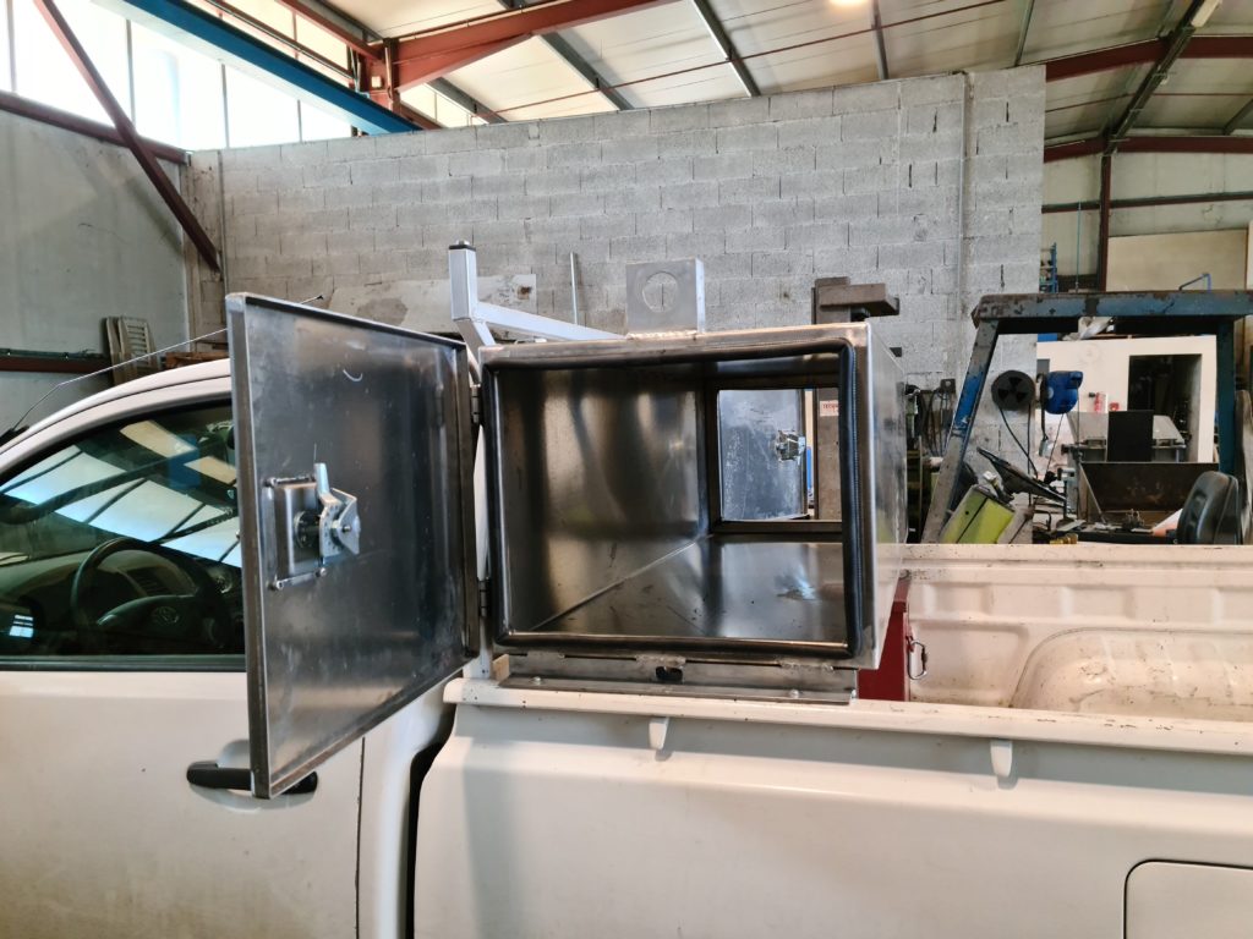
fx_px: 977
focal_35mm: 27
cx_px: 626
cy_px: 470
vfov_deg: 51.4
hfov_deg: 65.3
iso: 320
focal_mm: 5.9
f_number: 2
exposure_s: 1/50
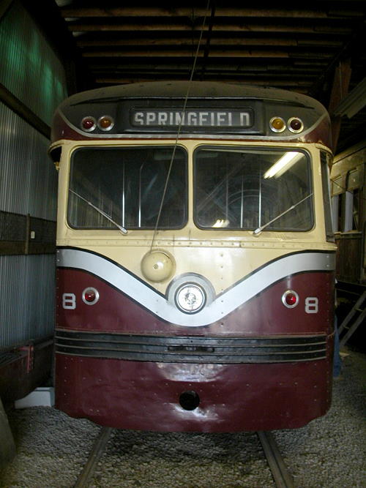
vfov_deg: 50.1
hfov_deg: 38.7
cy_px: 244
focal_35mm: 37
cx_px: 183
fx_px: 522
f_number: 2.7
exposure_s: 1/28.4
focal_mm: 5.6
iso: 129
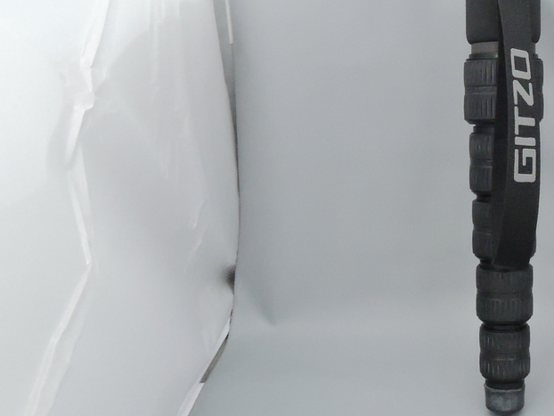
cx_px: 508
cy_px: 98
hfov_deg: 33.5
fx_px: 865
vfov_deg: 26.7
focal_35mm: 54
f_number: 5.6
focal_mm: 6
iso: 1600
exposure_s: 1/125
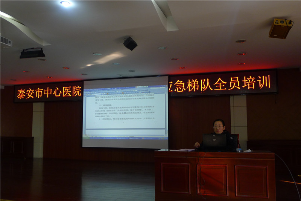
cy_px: 100
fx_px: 267
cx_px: 150
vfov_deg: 41.1
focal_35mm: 32
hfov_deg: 58.7
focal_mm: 6.8
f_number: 2.2
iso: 200
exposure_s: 1/60
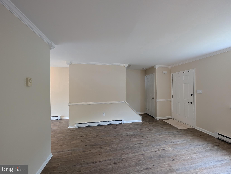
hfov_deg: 110.5
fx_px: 80
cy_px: 87
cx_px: 116
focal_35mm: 12
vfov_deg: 94.6
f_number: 1.7
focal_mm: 2.02
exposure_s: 1/24
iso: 77
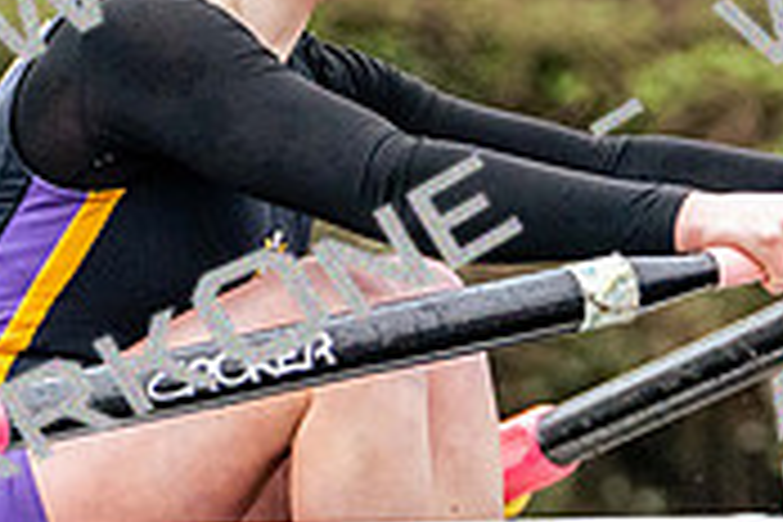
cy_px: 142
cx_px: 387
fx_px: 19095
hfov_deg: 2.3
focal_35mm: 878
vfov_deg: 1.6
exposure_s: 1/2000
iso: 6400
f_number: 6.3
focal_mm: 264
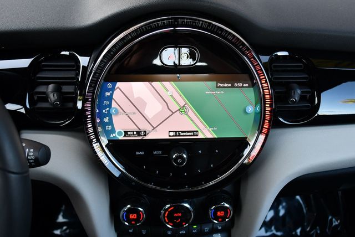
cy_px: 118
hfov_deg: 53.1
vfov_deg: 36.9
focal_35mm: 36
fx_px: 355
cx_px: 178
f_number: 3.5
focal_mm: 18
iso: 500
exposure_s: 1/250
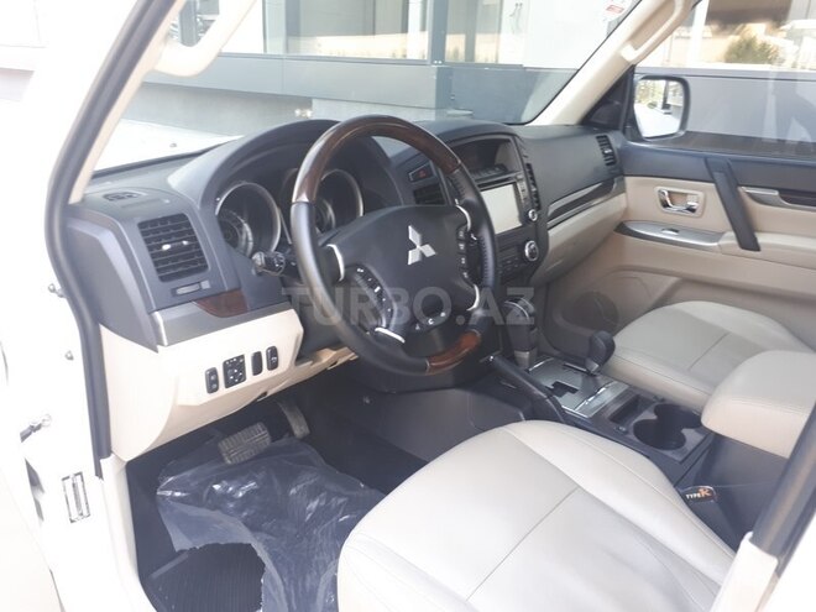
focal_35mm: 27
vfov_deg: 51.4
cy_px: 306
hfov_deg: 65.3
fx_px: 636
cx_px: 408
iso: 50
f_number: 1.9
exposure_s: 1/33
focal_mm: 3.6
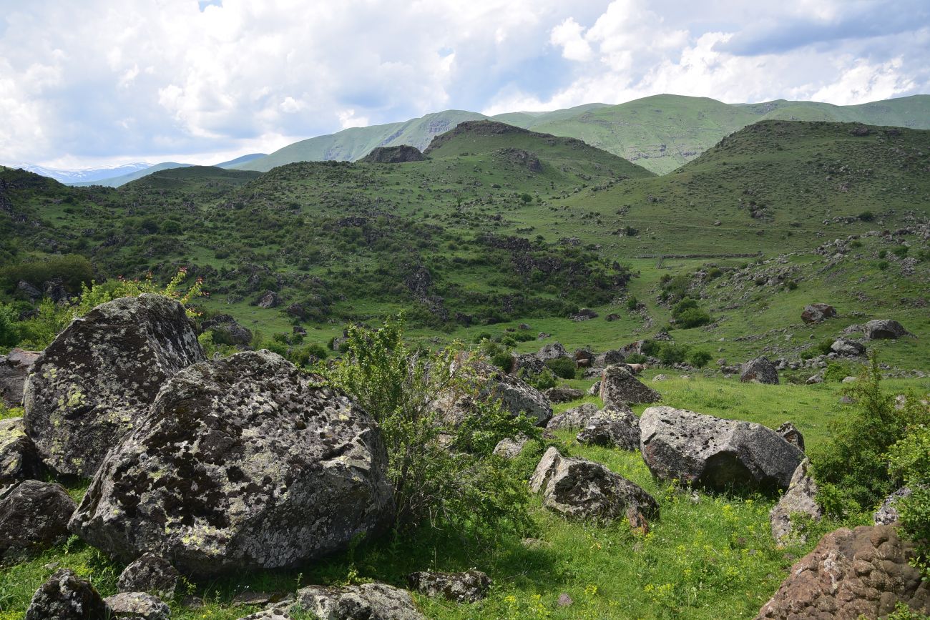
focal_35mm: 50
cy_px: 310
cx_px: 465
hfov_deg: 39.6
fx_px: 1292
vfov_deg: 27.0
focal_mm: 50
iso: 160
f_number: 10
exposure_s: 1/125
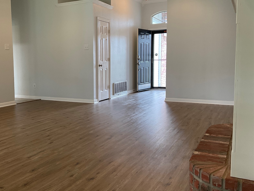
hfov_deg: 48.3
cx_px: 88
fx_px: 279
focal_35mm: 38
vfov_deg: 37.7
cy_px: 88
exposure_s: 1/60
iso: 64
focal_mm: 3
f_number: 1.8
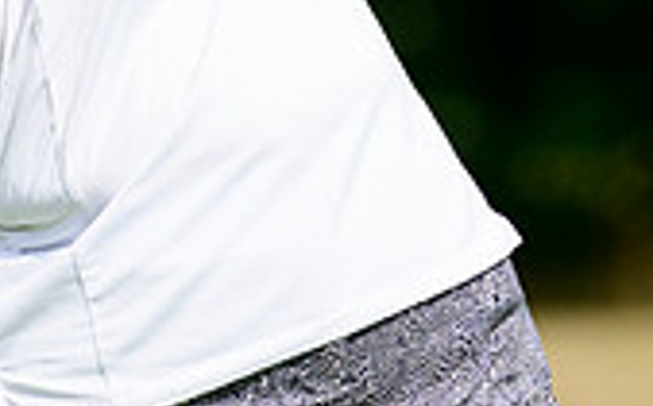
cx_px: 331
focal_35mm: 1468
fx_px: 26082
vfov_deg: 0.9
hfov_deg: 1.4
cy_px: -309
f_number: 5.6
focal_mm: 360
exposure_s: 1/2000
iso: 400
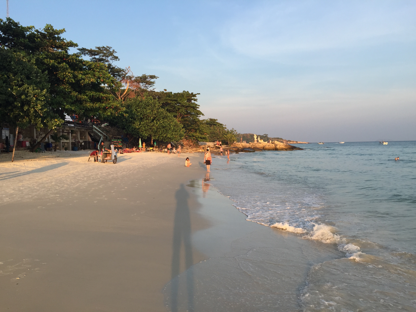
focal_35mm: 29
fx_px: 349
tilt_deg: -1.6
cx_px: 208
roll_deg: +0.0
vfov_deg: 48.2
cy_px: 156
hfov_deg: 61.7
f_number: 2.2
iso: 32
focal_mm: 4.15
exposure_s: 1/618
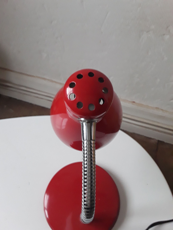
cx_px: 86
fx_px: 180
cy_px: 115
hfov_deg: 51.4
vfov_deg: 65.3
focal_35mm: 27
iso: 200
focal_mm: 2.91
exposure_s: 1/17
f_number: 1.9
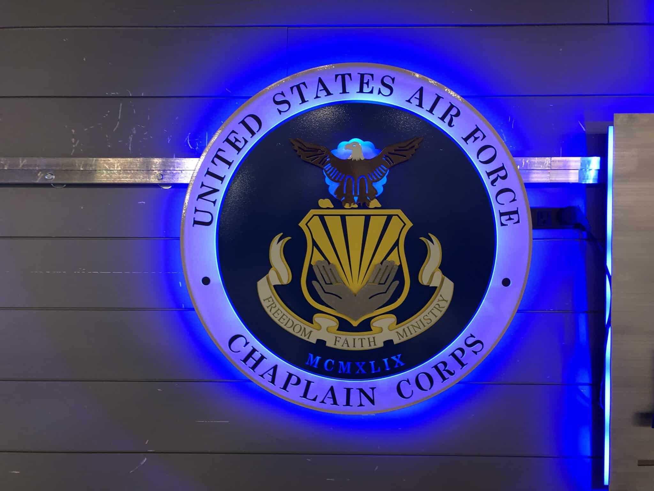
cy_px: 246
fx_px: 529
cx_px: 327
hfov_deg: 63.4
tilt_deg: +2.7
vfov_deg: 49.7
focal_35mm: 28
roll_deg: +2.9
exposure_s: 1/20
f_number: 1.8
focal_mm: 4
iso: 40
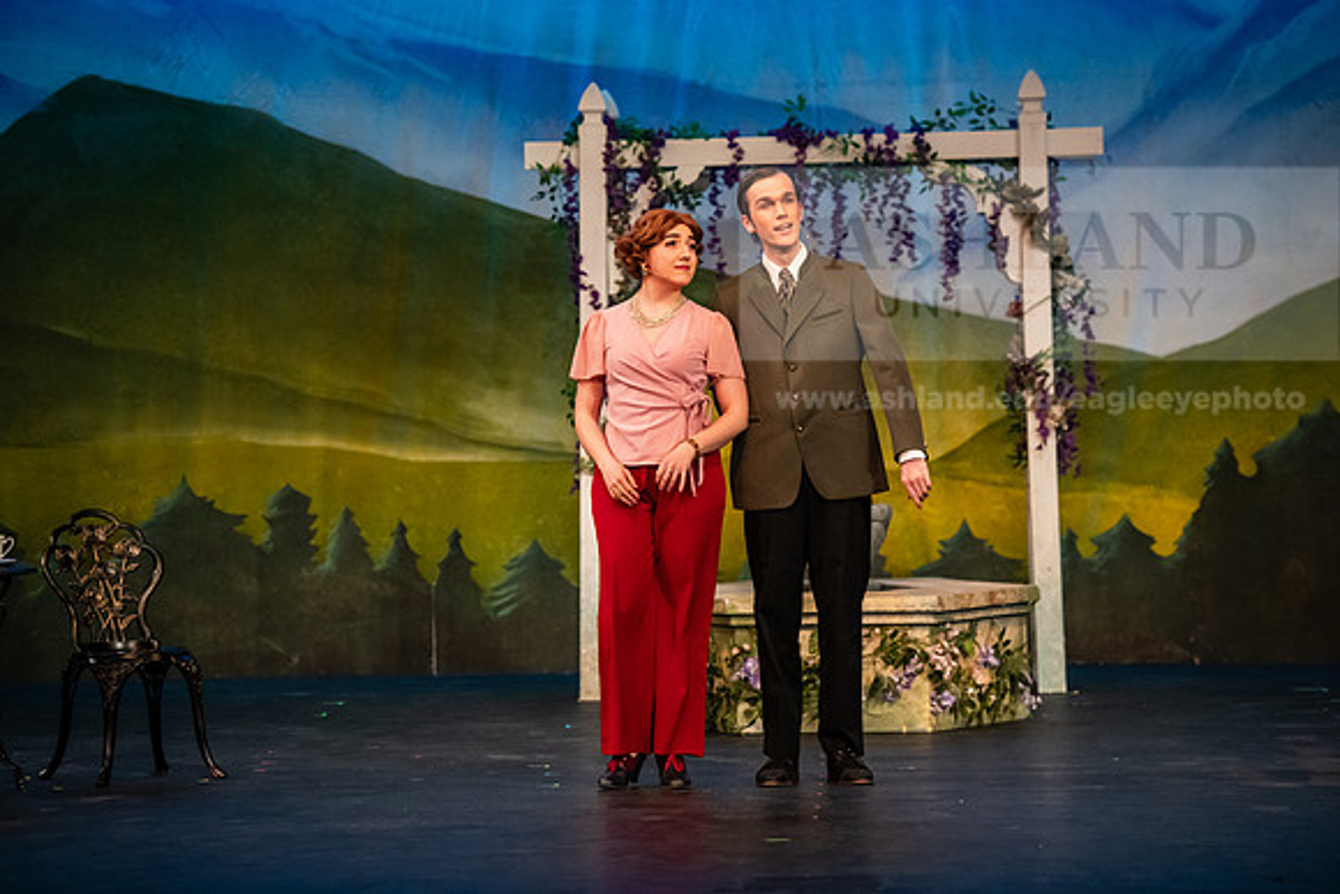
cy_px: 447
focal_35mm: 140
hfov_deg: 14.7
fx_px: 5212
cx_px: 670
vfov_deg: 9.8
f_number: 3.2
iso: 2500
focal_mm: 140
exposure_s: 1/250
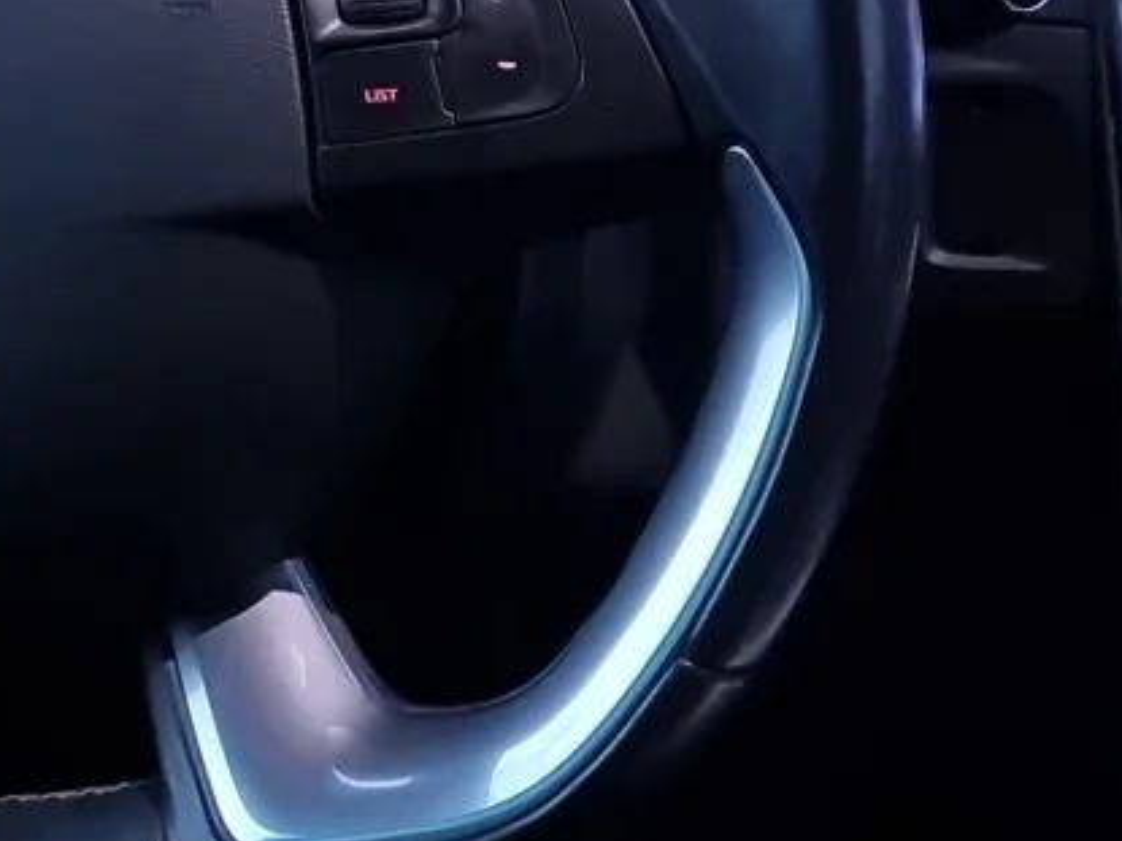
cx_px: 1565
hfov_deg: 16.5
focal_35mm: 111
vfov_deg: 13.3
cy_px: 471
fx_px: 3597
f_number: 1.8
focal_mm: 6.7
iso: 500
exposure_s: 1/11
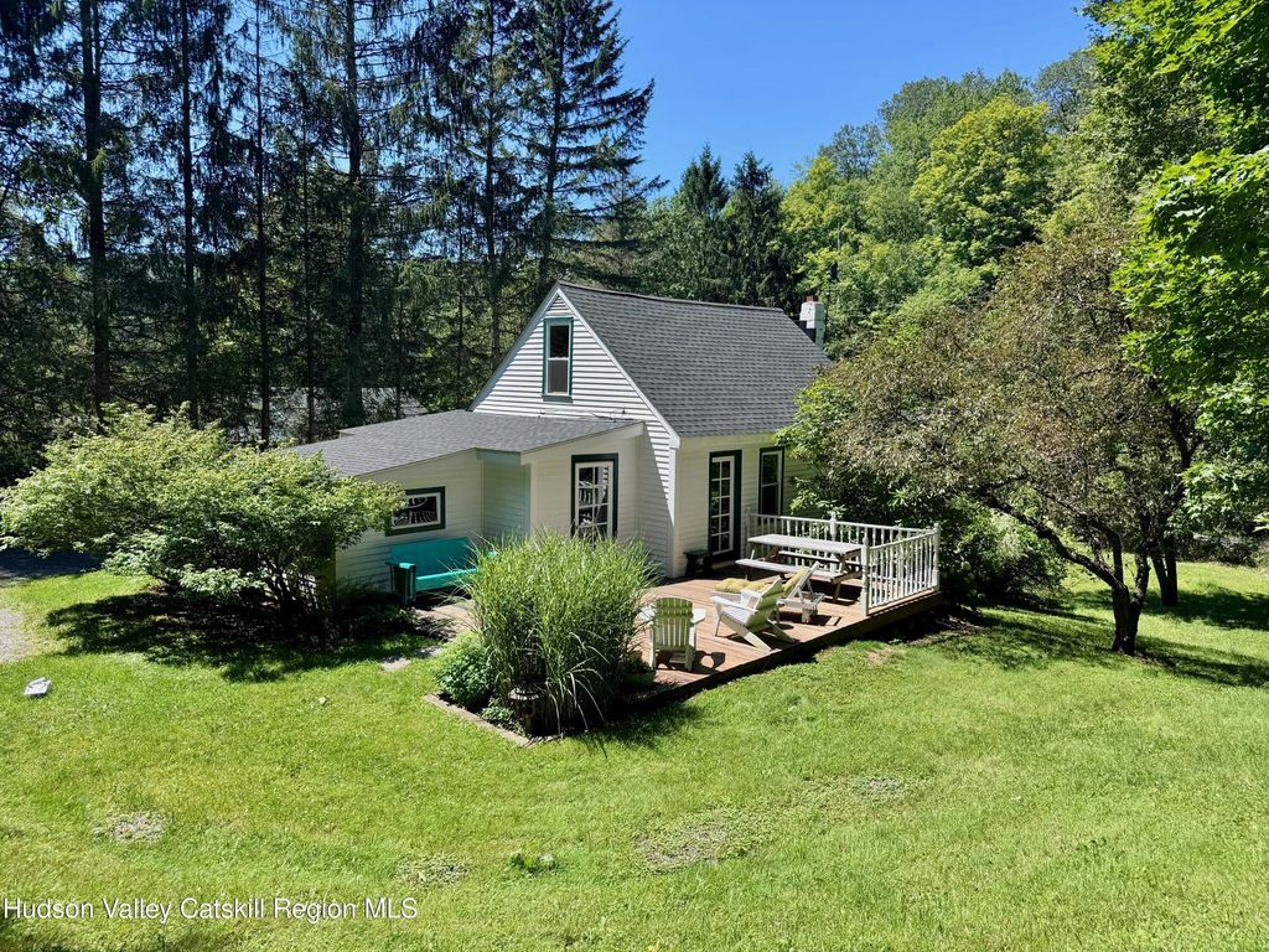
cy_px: 476
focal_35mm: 24
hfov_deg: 71.6
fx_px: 880
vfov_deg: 56.8
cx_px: 634
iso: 80
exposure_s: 1/2105
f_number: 1.78
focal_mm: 6.76
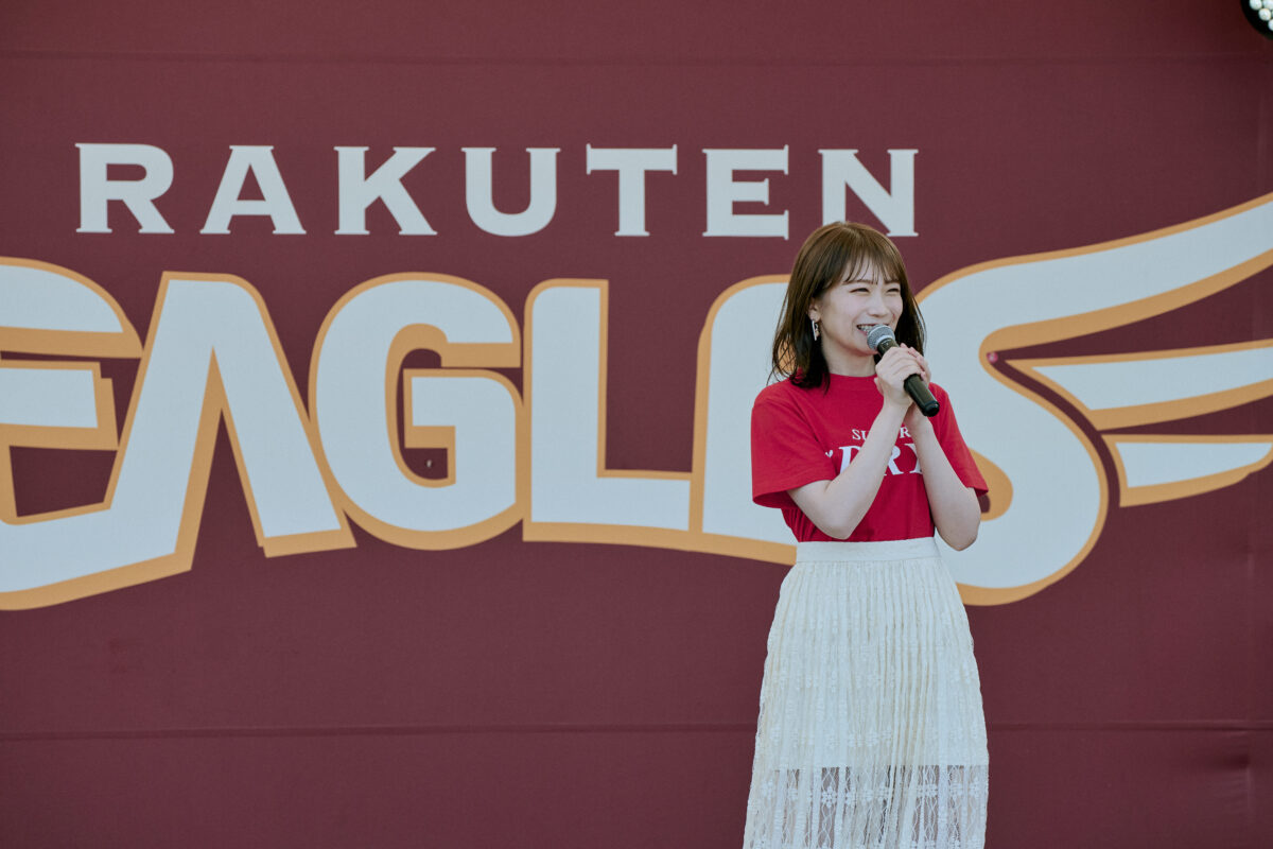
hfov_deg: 8.9
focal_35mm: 232
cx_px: 636
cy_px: 424
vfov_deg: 5.9
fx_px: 8203
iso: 400
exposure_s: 1/400
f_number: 8
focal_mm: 232
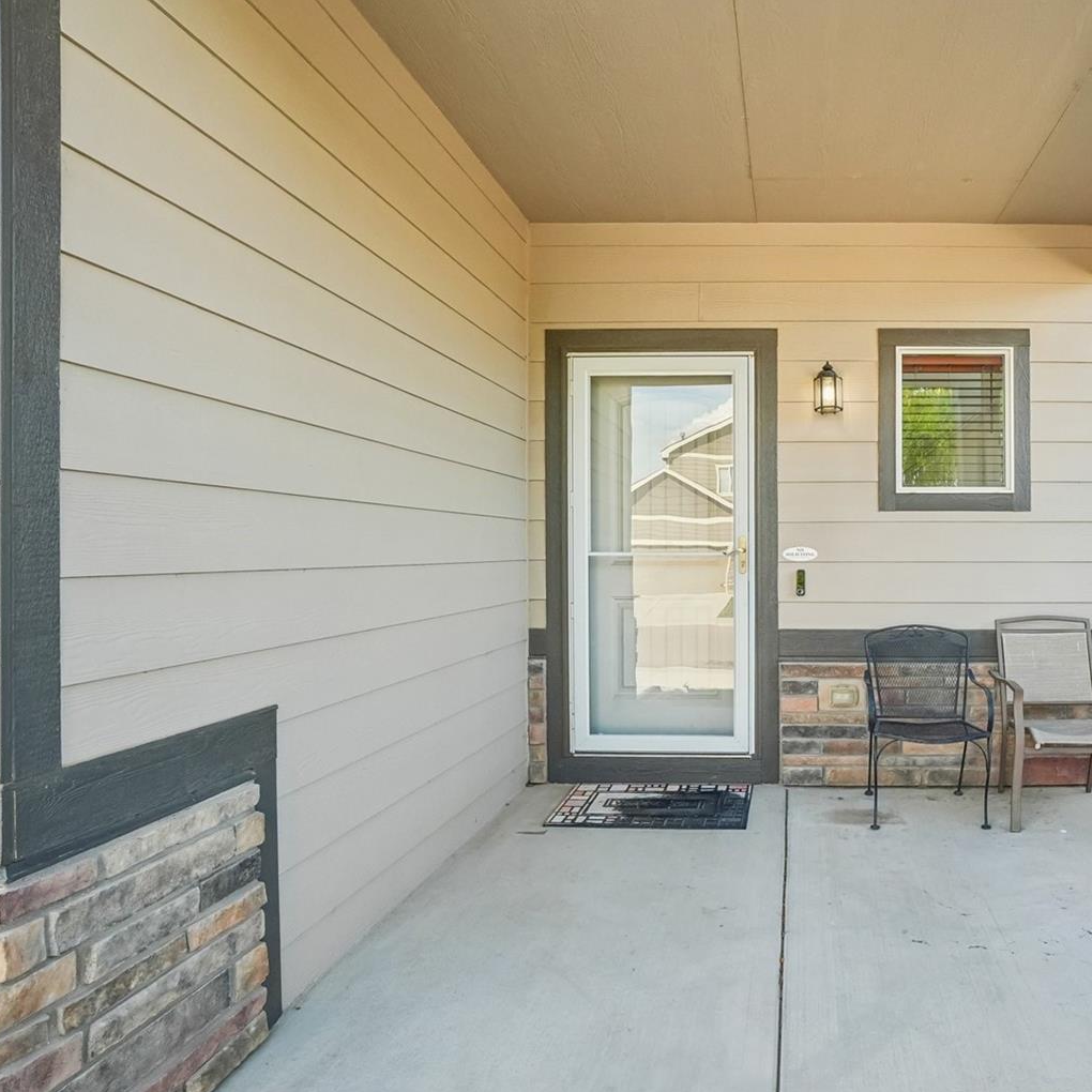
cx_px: 784
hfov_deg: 71.0
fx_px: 714
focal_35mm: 20
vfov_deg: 74.8
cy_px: 552
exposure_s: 1/160
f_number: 8
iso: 400
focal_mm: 10
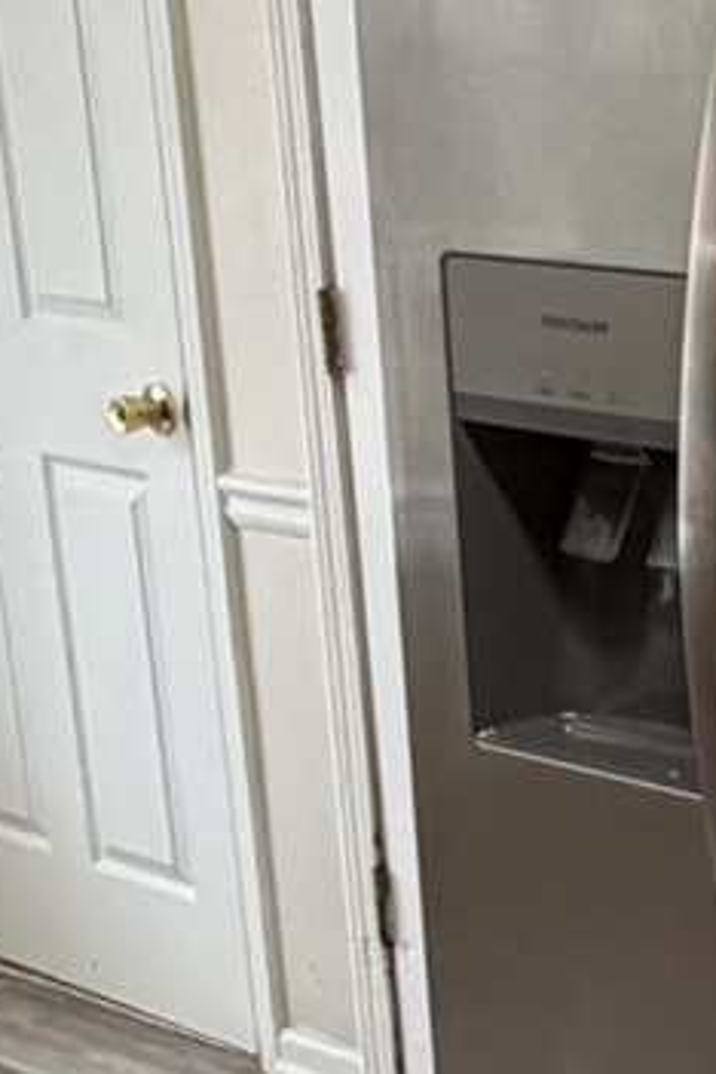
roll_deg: +0.8
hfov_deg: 14.7
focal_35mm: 85
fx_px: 2536
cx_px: 1154
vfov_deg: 23.5
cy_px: 881
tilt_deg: -19.6
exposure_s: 1/120
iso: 320
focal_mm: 2.22
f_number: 2.2
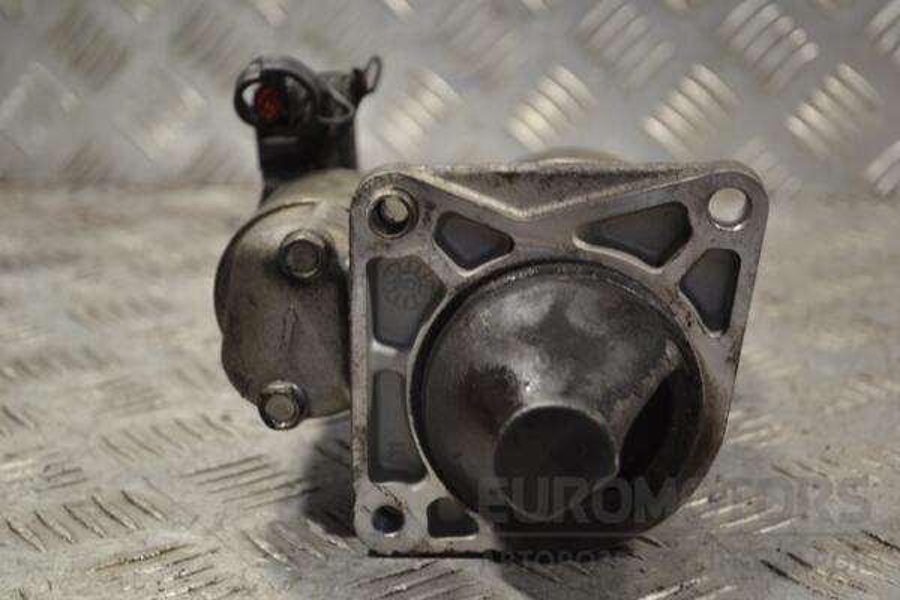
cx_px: 450
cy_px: 300
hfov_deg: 28.1
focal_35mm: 72
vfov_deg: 18.9
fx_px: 1800
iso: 250
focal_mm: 48
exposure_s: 1/30
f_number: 5.3
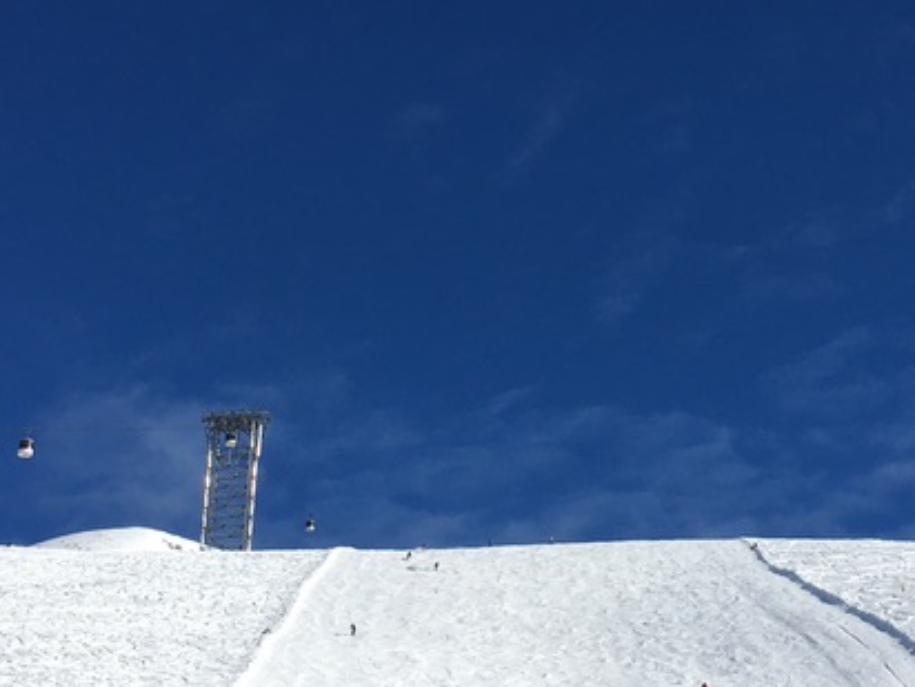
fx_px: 1903
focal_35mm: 72
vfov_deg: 20.4
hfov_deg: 26.9
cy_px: 293
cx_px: 571
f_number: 2.2
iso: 25
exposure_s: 1/4049
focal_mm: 4.15
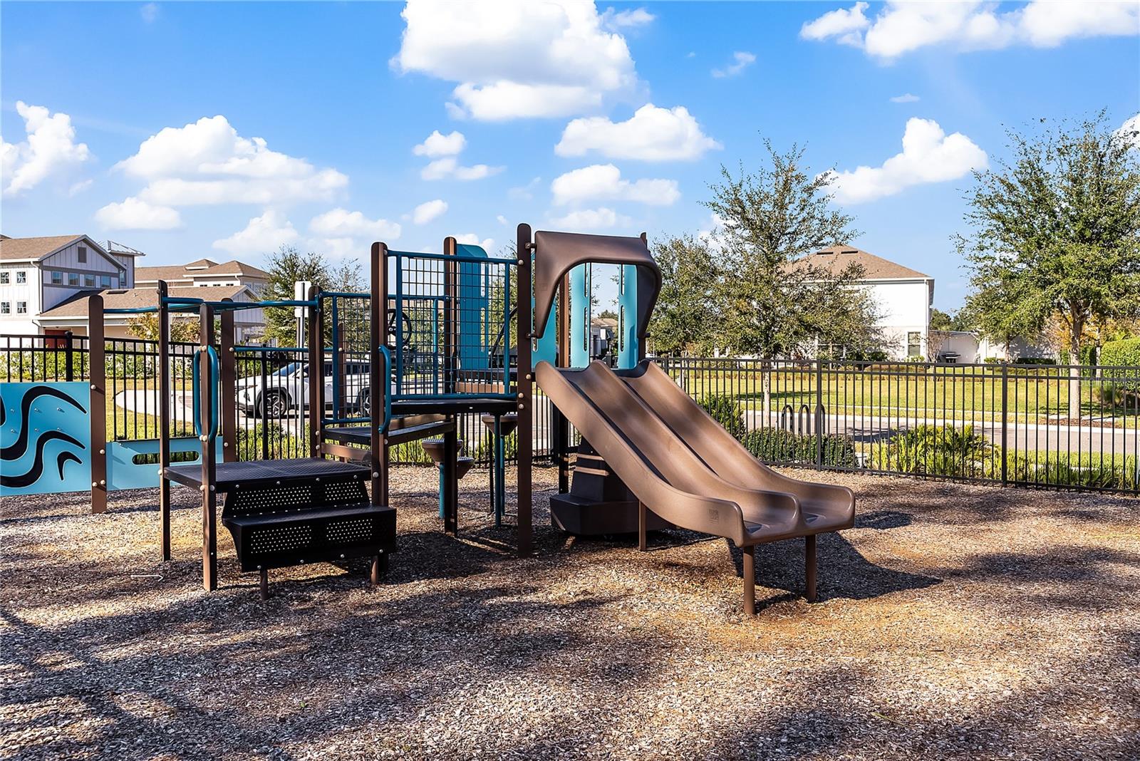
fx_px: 1014
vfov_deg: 41.1
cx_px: 570
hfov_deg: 58.7
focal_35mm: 32
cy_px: 380
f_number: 8
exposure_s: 1/500
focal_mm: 32
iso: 100
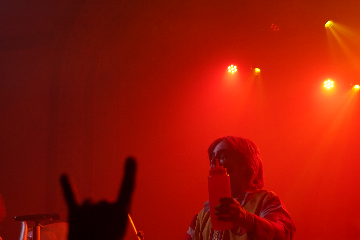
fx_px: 630
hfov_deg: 31.7
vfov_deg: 21.5
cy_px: 157
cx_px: 131
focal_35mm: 63
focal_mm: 43
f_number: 4
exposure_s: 1/160
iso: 2000
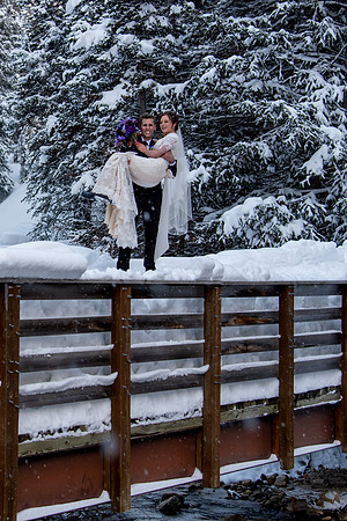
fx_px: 1119
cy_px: 216
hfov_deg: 17.2
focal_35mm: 77
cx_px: -9
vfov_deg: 26.2
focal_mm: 44
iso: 500
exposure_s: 1/125
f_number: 5
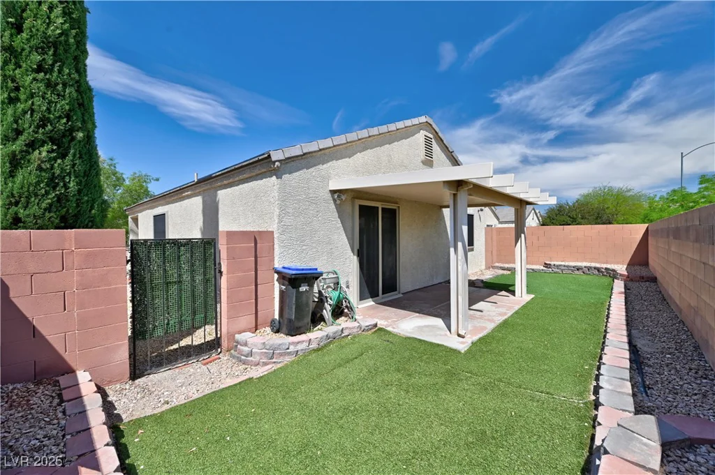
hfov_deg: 104.3
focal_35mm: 14
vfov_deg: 81.1
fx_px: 278
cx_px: 358
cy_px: 238
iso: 800
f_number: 8
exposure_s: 1/1250
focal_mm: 14
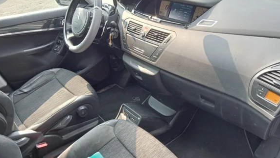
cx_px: 142
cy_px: 95
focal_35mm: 32
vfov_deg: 36.6
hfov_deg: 61.0
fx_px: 238
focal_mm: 3.46
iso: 138
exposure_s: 1/100
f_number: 2.2
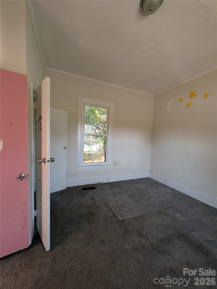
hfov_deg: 94.7
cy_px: 144
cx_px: 108
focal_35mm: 12
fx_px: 100
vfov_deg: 110.4
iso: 62
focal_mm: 2.02
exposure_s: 1/81
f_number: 1.7
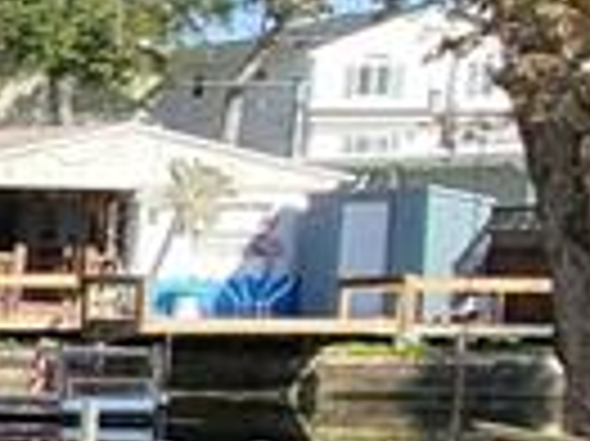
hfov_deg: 9.7
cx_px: -1450
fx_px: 1737
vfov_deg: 14.3
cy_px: 410
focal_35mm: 102
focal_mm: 2.2
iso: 50
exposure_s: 1/794
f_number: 2.2
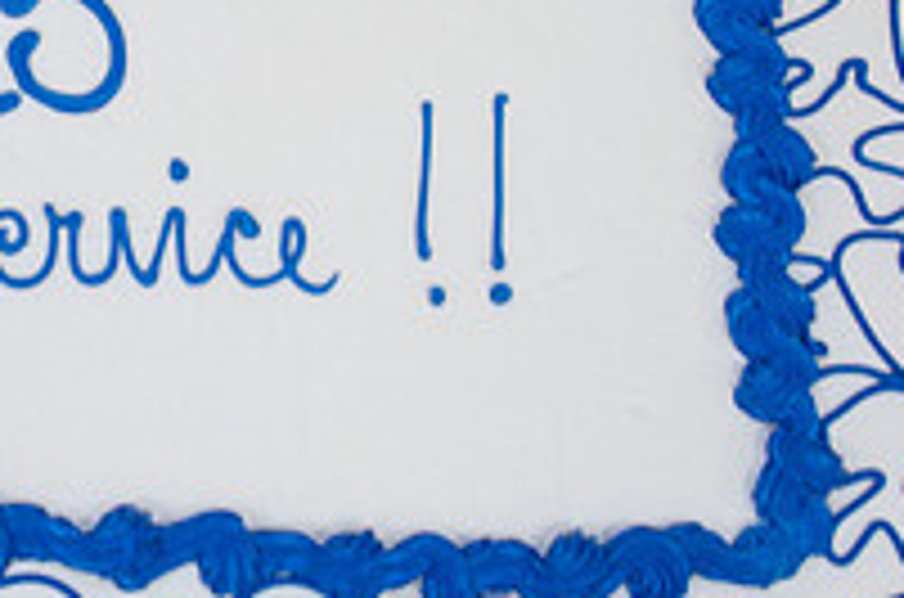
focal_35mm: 104
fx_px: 2605
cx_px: -54
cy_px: 124
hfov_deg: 19.0
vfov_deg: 13.0
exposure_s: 1/60
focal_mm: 24
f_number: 5.6
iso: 400
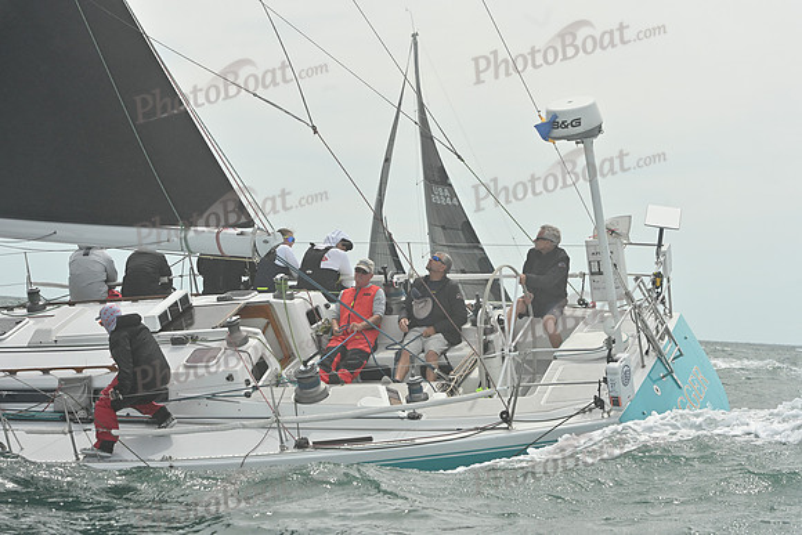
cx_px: 401
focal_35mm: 92
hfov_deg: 22.1
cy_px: 268
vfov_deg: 14.9
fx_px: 2050
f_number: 8
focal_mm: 92
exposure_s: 1/1250
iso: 320
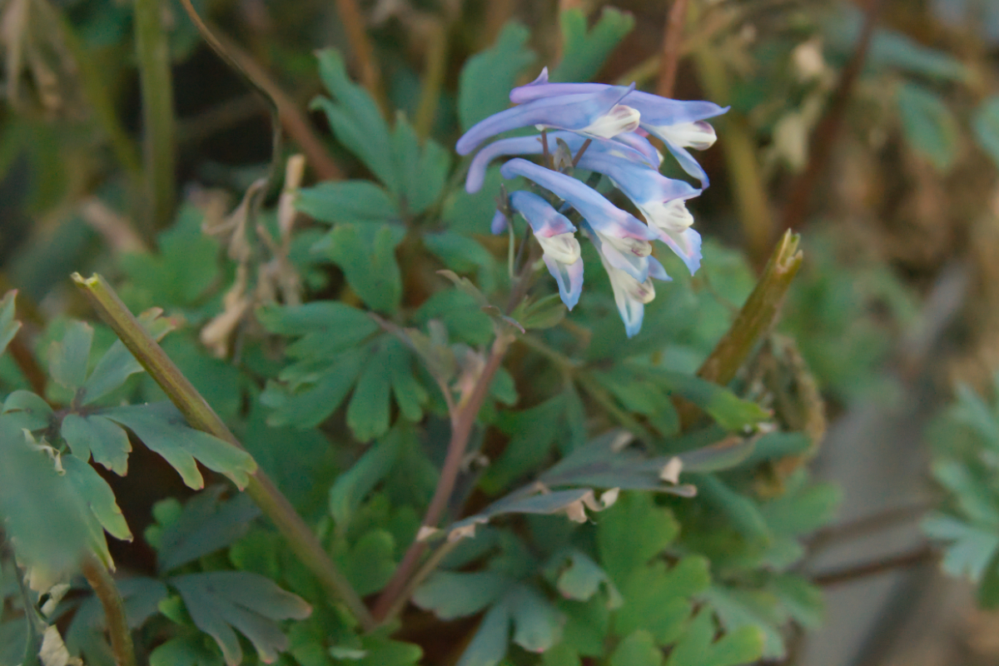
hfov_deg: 27.0
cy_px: 333
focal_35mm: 75
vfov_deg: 18.2
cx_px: 500
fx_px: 2081
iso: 3200
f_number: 10
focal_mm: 50
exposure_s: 1/500
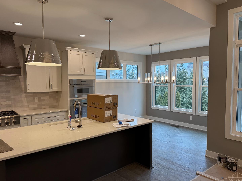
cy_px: 92
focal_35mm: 25
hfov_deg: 69.4
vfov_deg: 54.9
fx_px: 175
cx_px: 124
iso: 64
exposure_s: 1/120
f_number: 1.78
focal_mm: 6.76
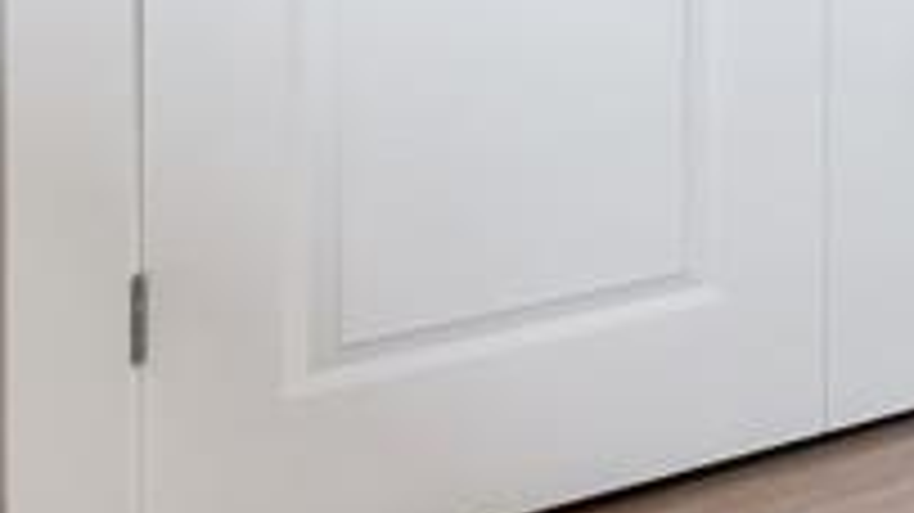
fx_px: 1914
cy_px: -459
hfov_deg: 14.7
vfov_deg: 13.4
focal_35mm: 79
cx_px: 2249
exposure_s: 1/13
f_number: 8
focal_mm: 10
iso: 100
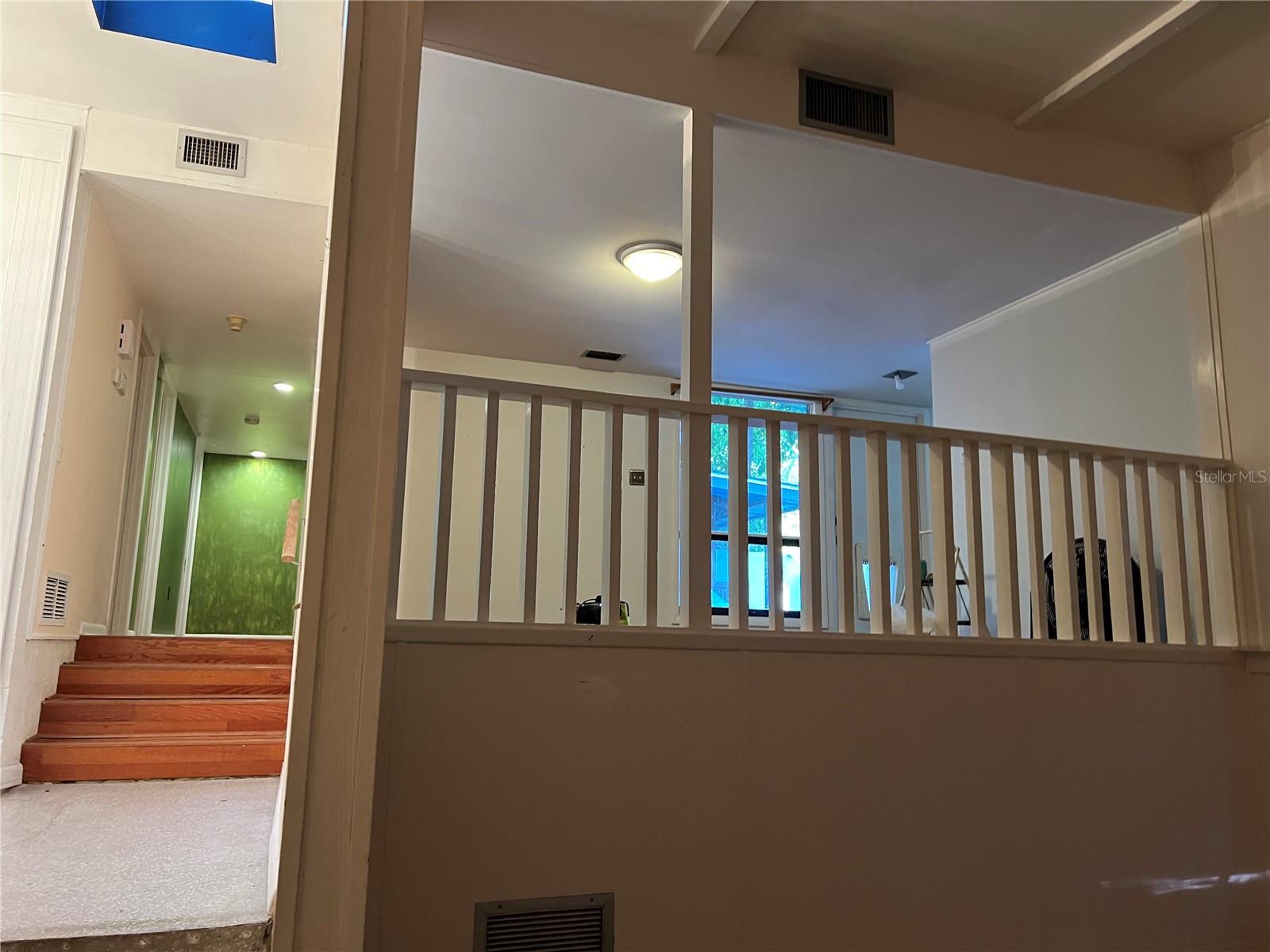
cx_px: 635
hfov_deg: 67.3
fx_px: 954
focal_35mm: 26
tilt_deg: +10.8
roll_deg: -1.4
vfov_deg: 53.1
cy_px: 476
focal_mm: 5.7
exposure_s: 1/60
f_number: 1.5
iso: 400
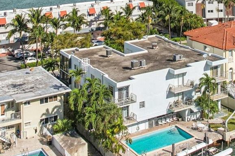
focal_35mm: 61
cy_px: -7
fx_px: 398
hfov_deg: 32.7
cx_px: 149
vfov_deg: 21.3
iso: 110
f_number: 2.8
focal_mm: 8.4
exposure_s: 1/800
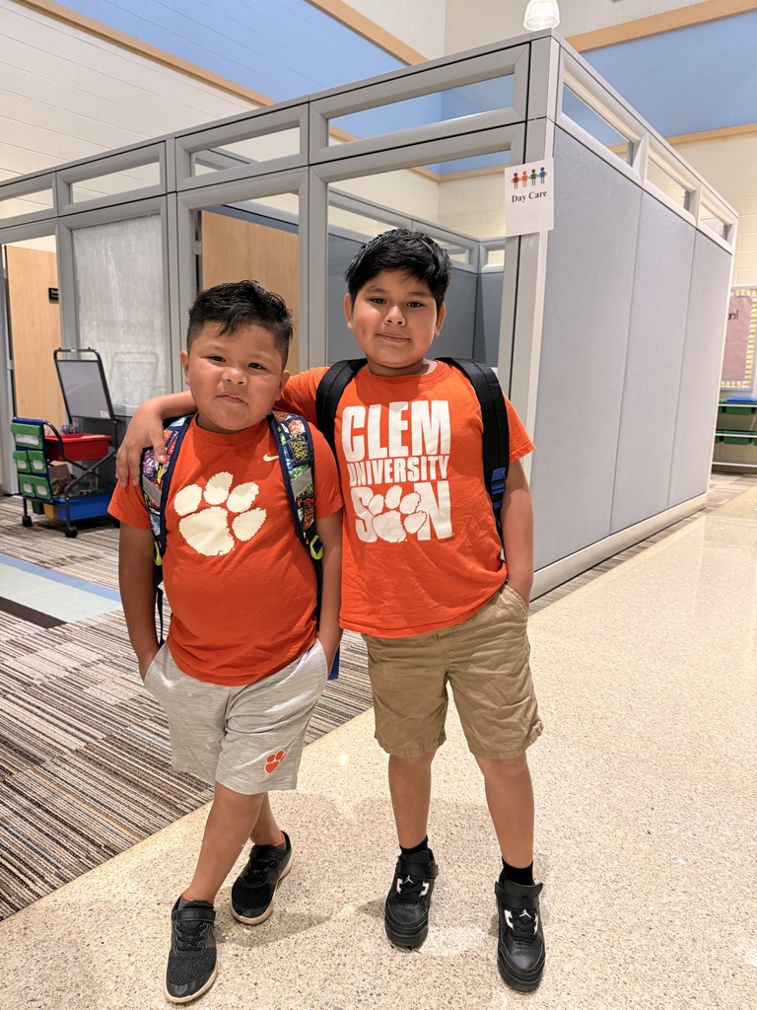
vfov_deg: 71.6
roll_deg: -2.8
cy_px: 505
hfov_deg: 56.8
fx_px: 700
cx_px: 378
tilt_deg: -11.0
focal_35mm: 24
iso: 400
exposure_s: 1/60
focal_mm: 6.76
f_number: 1.78
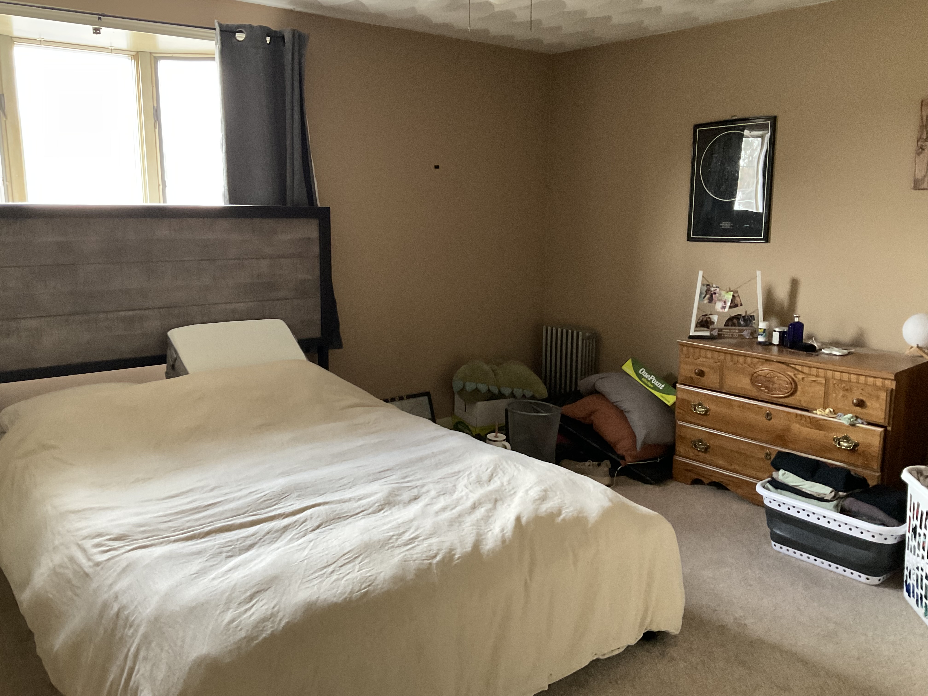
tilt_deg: -10.7
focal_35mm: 29
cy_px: 348
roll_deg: +0.1
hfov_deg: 61.7
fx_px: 777
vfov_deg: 48.2
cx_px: 464
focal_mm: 3
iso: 250
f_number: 1.8
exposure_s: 1/60
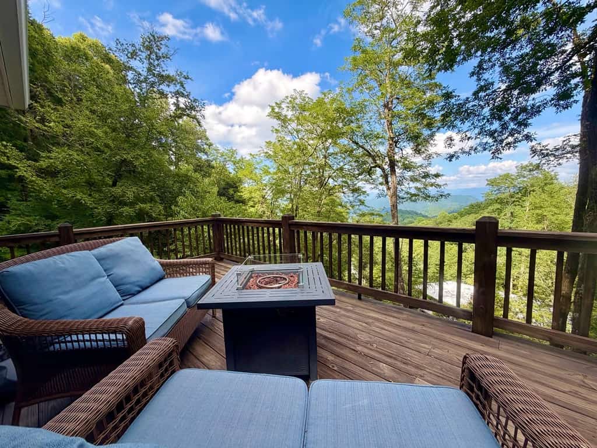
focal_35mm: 14
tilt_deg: -5.8
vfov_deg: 85.7
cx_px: 298
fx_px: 241
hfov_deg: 102.1
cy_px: 224
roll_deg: +2.9
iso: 50
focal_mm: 2.2
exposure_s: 1/502
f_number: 2.2
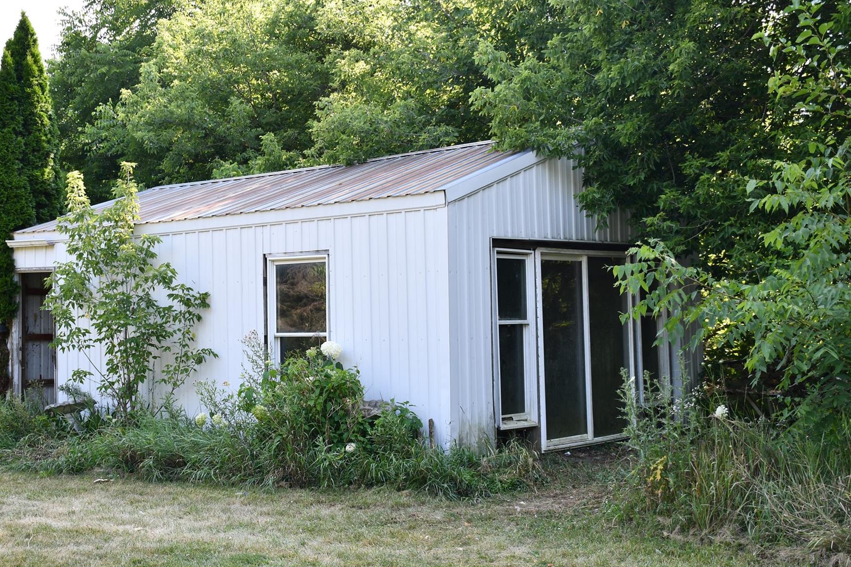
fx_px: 1158
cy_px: 292
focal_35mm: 49
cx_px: 397
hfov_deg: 40.3
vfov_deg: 27.5
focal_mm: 27
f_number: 5.6
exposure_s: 1/250
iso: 320
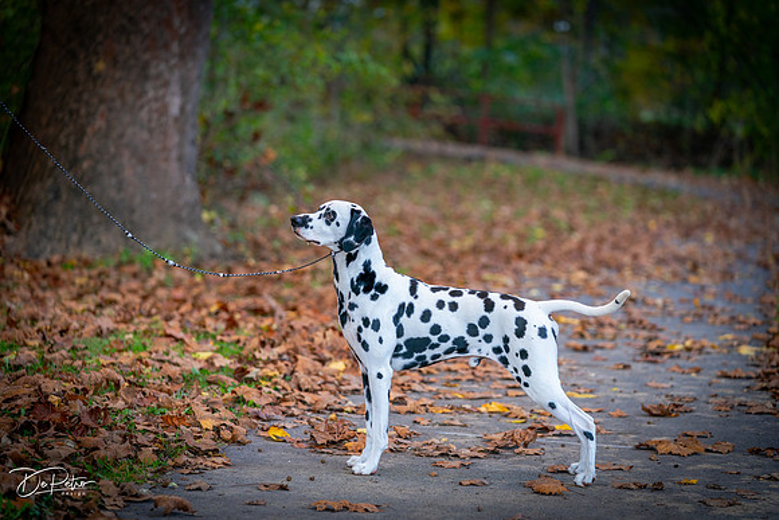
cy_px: 260
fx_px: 2640
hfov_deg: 16.8
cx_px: 390
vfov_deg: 11.2
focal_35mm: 122
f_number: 2.8
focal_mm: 122
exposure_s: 1/400
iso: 800
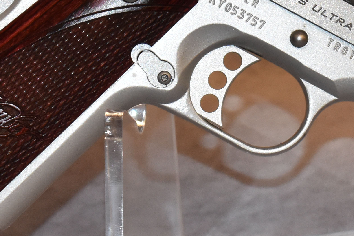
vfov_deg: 4.4
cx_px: 277
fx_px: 3086
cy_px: 126
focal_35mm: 314
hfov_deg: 6.6
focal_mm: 55
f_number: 5.6
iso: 1400
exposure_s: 1/200
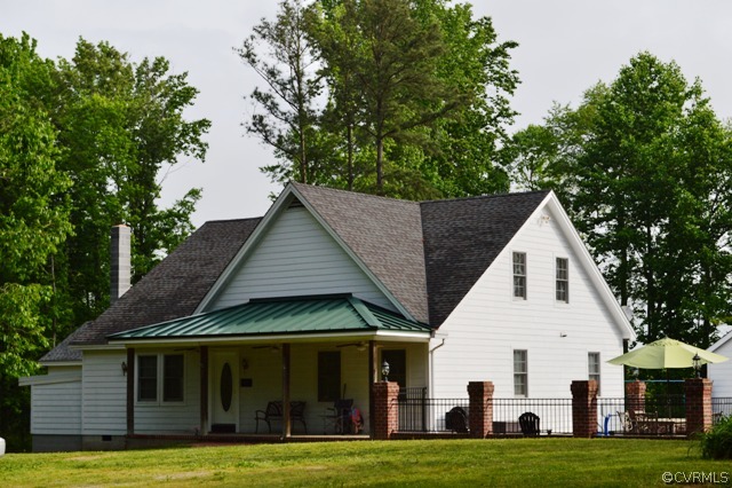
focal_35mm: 72
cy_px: 244
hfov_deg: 28.1
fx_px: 1463
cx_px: 366
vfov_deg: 18.9
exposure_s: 1/500
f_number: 11
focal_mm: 48
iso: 400
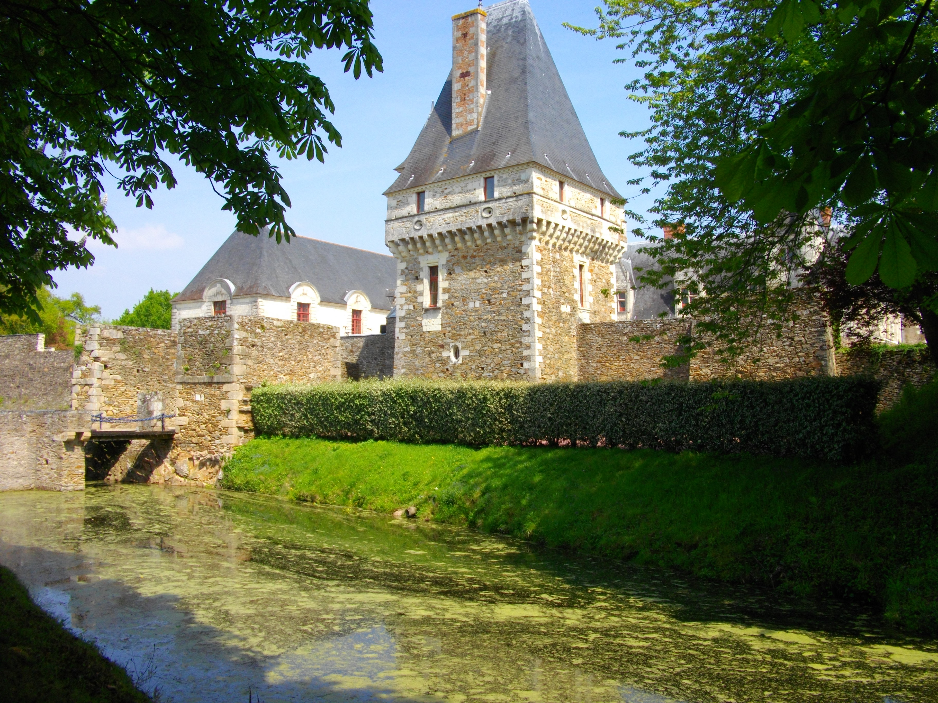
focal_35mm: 32
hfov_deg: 56.8
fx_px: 867
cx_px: 469
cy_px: 352
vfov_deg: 44.2
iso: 100
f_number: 5.5
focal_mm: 5.7
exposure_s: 1/250
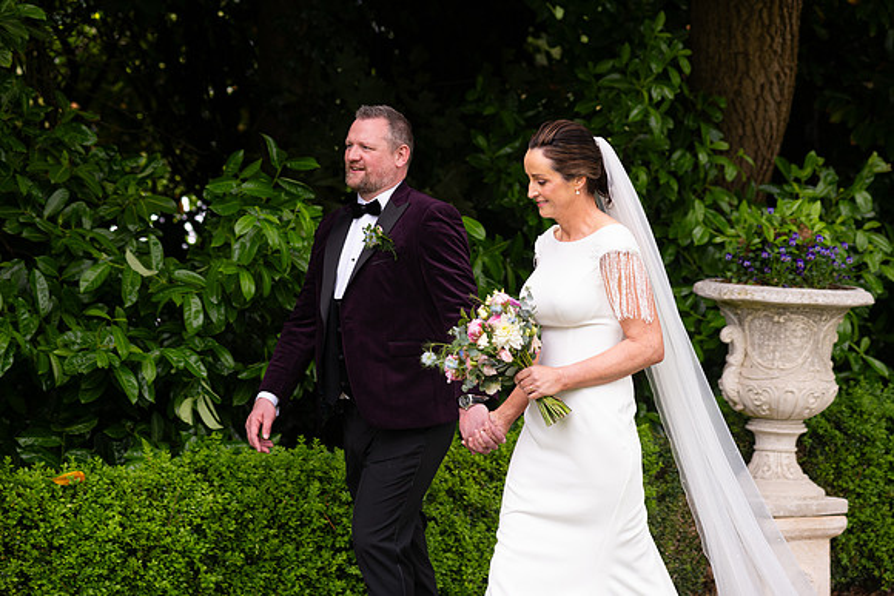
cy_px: 298
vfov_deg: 11.4
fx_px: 2981
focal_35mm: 120
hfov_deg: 17.1
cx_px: 447
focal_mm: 120
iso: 250
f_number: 3.5
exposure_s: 1/200
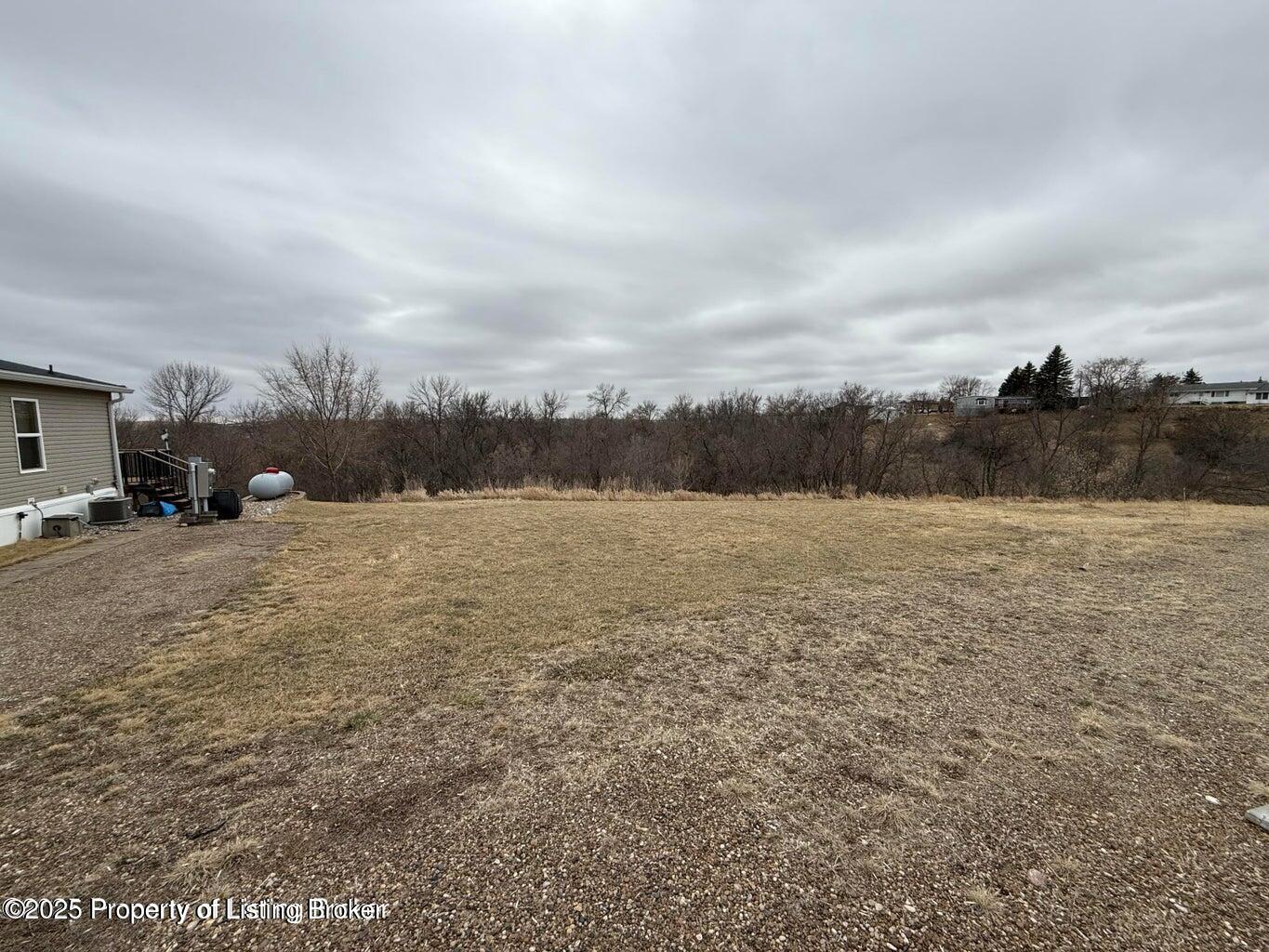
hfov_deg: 102.1
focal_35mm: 14
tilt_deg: -2.7
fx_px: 513
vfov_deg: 85.7
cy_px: 476
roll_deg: +0.4
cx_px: 634
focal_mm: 2.22
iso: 50
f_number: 2.2
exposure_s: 1/2165
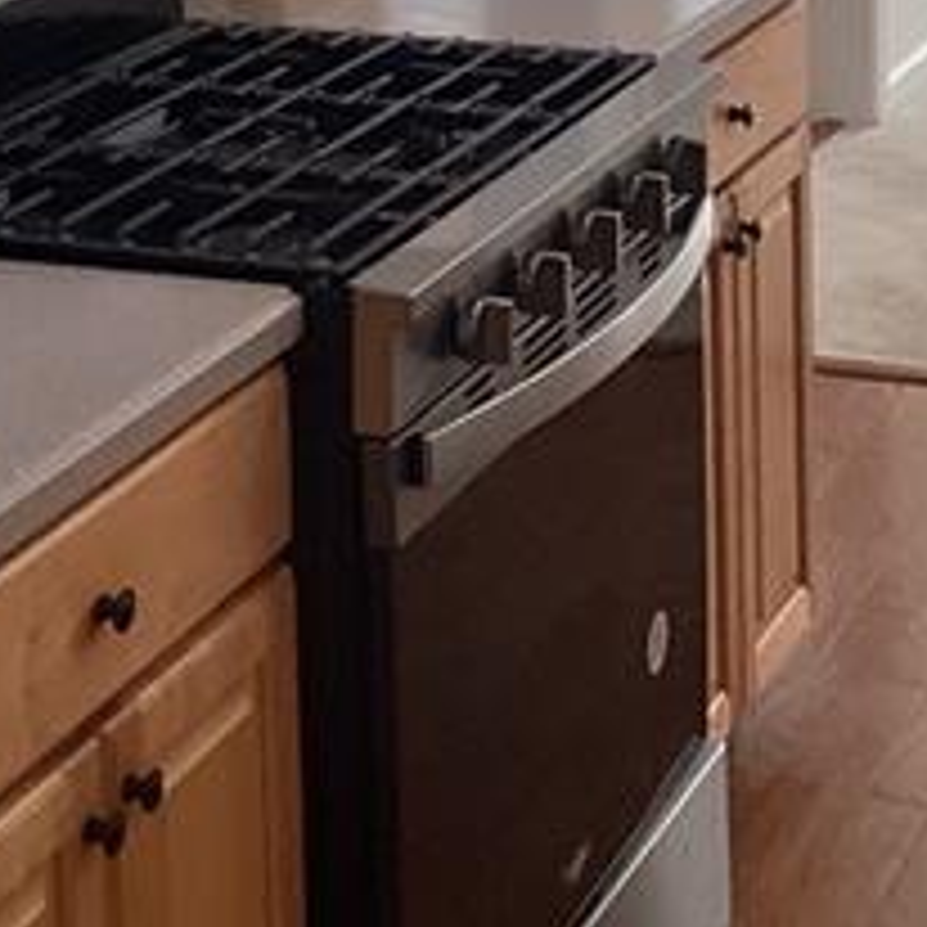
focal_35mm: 102
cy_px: -364
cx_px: 513
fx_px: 3090
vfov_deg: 16.0
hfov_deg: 17.1
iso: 80
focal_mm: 3.3
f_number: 2.4
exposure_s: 1/120
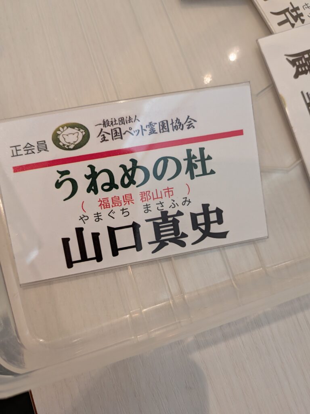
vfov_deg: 71.6
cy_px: 207
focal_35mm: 24
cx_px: 155
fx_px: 287
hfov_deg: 56.8
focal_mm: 4.53
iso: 202
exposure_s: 1/100
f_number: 1.7
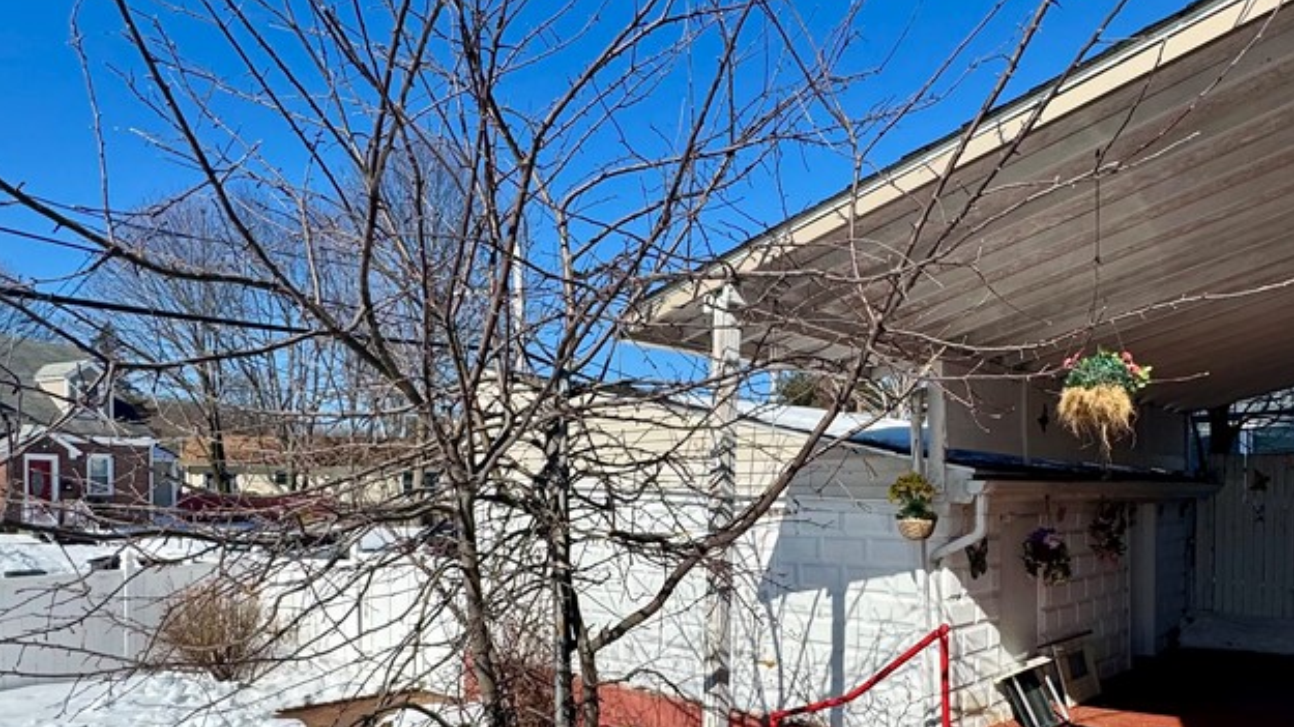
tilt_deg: +0.4
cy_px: 503
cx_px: 716
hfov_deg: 73.8
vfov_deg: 45.0
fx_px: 857
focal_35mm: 25
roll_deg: +0.3
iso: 50
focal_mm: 2.22
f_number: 2.2
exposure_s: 1/3546
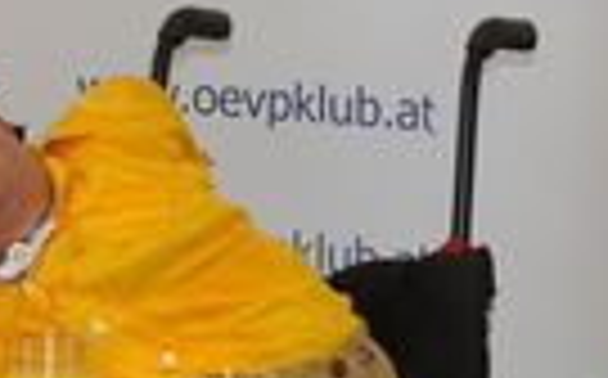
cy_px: -194
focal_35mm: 301
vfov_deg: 4.3
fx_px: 4981
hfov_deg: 6.8
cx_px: -491
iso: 500
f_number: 6.3
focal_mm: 52
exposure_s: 1/60
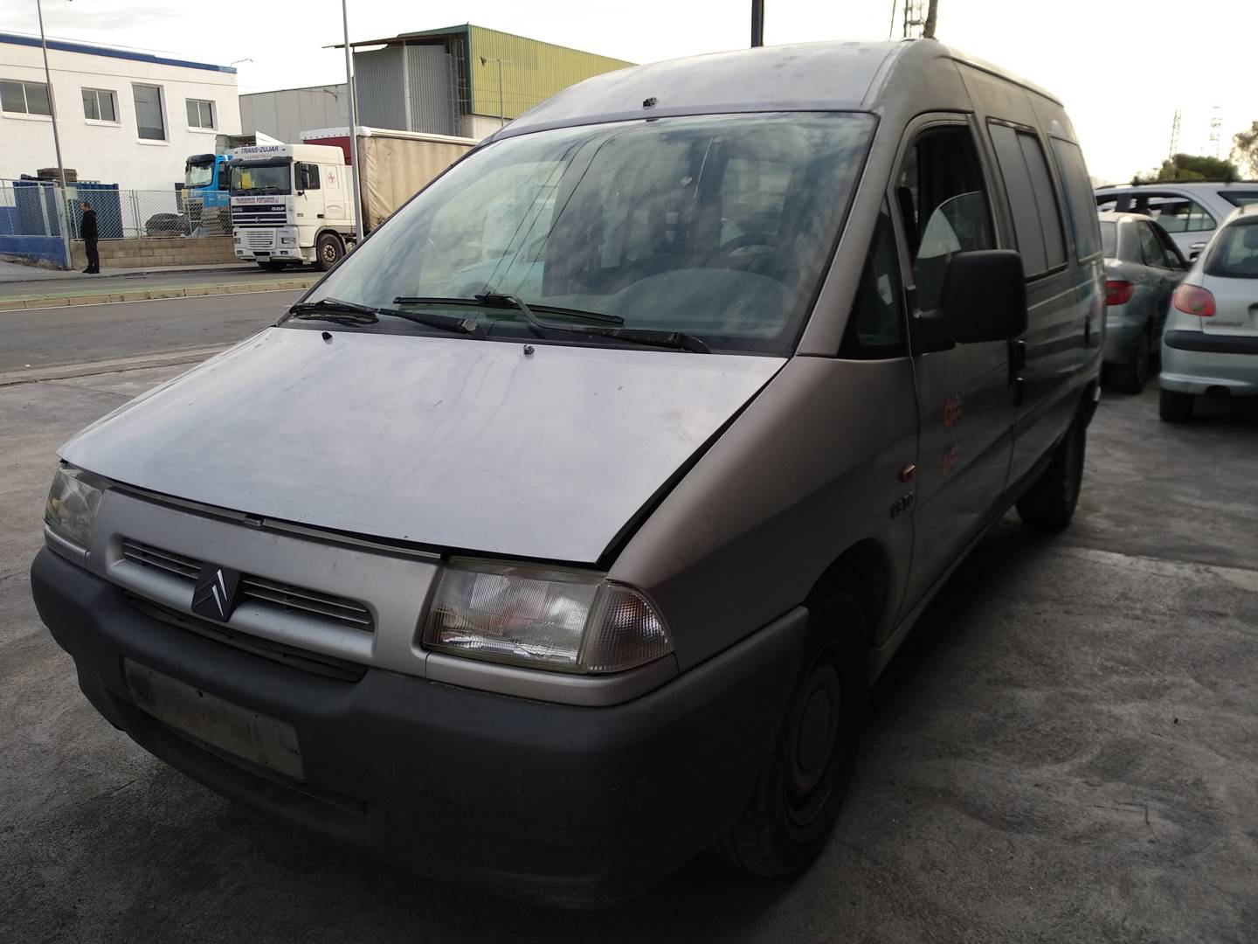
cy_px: 472
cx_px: 629
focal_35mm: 26
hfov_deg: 67.3
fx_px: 945
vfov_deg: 53.1
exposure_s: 1/246
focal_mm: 3.83
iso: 125
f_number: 2.2
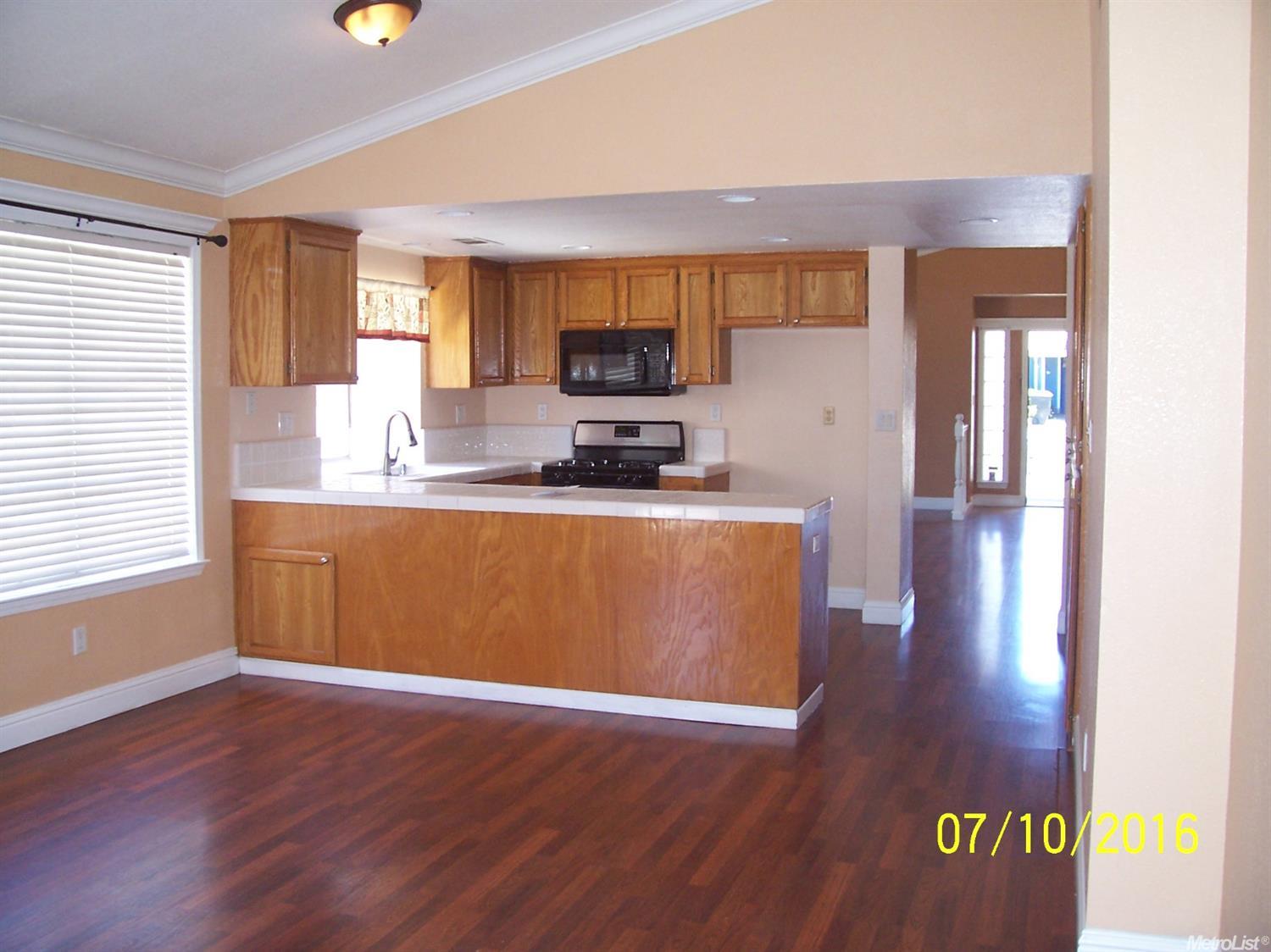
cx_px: 636
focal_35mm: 34
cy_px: 476
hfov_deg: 54.0
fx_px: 1248
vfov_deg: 41.8
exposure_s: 1/60
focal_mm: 5.6
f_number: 2.7
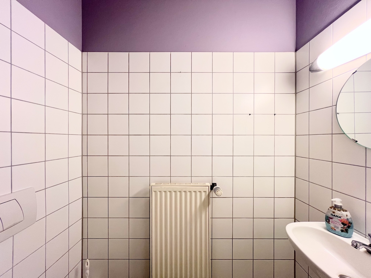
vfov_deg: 89.9
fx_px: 139
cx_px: 186
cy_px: 139
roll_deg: -0.3
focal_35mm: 13
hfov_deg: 106.2
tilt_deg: +0.4
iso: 100
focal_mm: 1.57
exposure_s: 1/100
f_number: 1.8
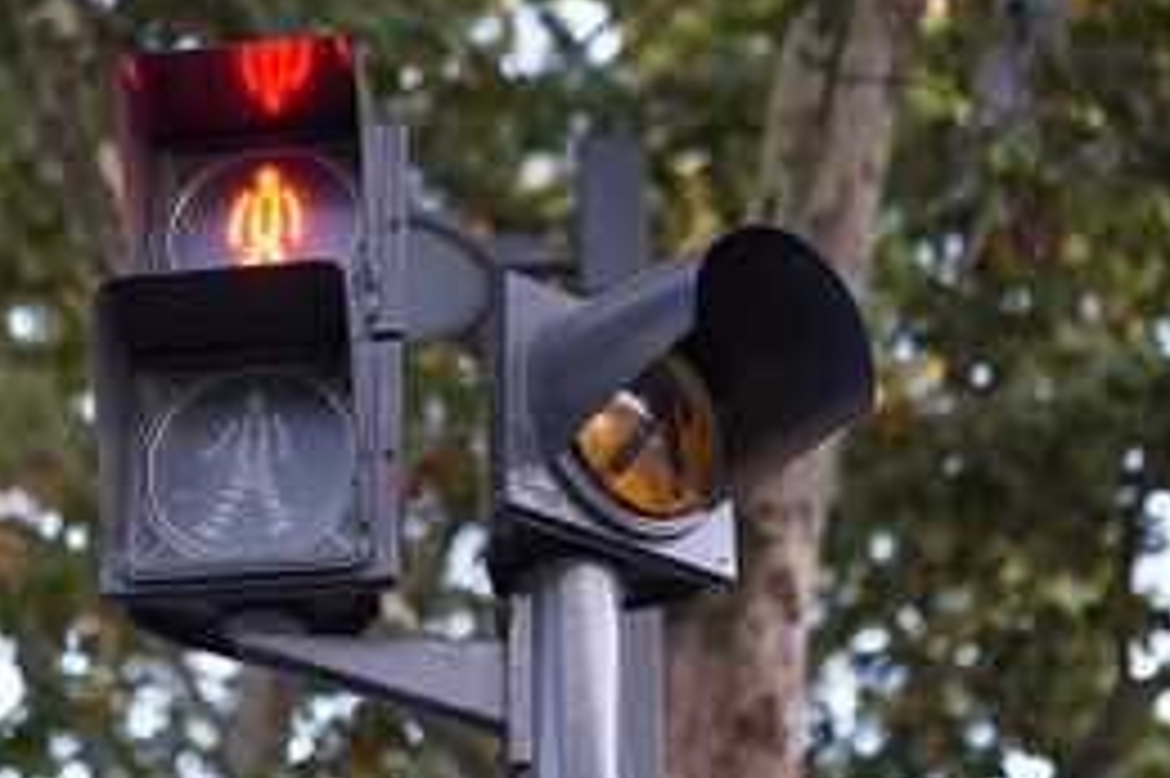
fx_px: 2241
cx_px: 423
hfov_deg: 29.1
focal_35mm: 69
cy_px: 283
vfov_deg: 19.7
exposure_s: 1/100
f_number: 1.4
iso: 100
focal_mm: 35
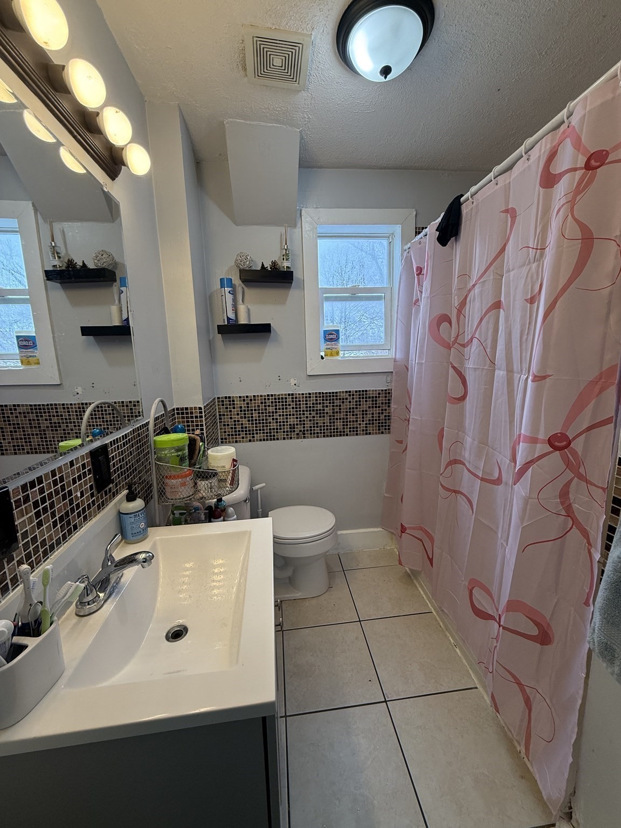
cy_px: 414
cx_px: 310
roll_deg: +1.5
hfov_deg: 85.7
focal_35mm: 14
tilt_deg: -9.7
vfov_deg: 102.1
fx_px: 335
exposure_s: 1/120
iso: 125
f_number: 2.2
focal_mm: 2.22
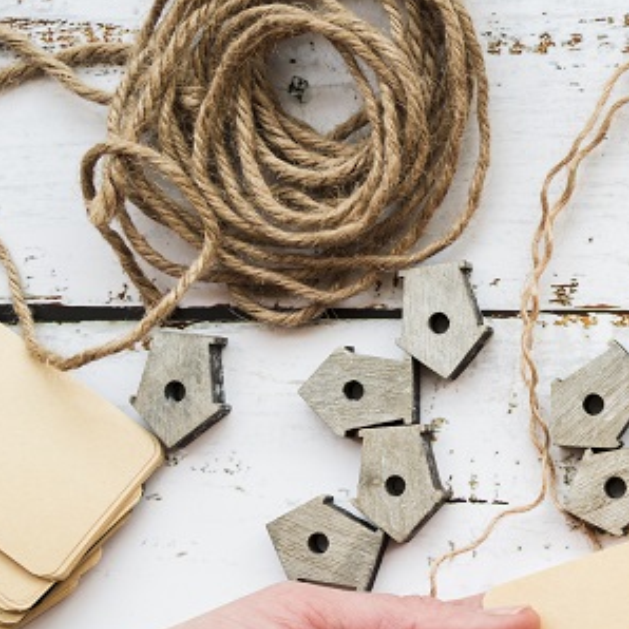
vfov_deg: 18.4
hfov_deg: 17.1
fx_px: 1932
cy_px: 442
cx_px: 872
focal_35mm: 94
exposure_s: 1/5
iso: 100
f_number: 8
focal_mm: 33
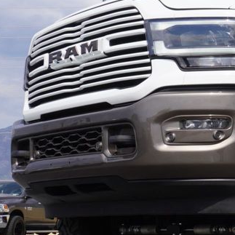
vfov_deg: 17.9
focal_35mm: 97
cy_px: 119
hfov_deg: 16.3
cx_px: 357
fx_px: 745
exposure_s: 1/200
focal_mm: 24
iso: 100
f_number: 11
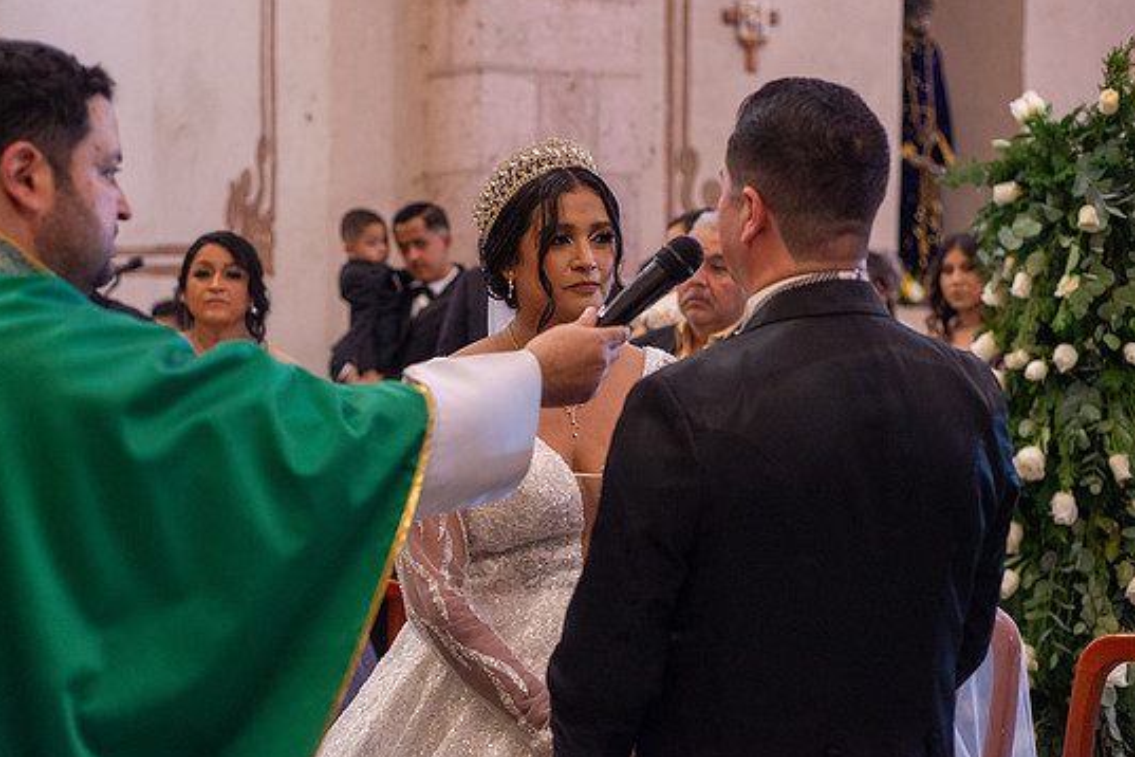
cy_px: 367
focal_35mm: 54
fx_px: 1702
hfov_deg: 36.9
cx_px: 564
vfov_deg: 25.1
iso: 2500
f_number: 2.8
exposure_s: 1/125
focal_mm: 50
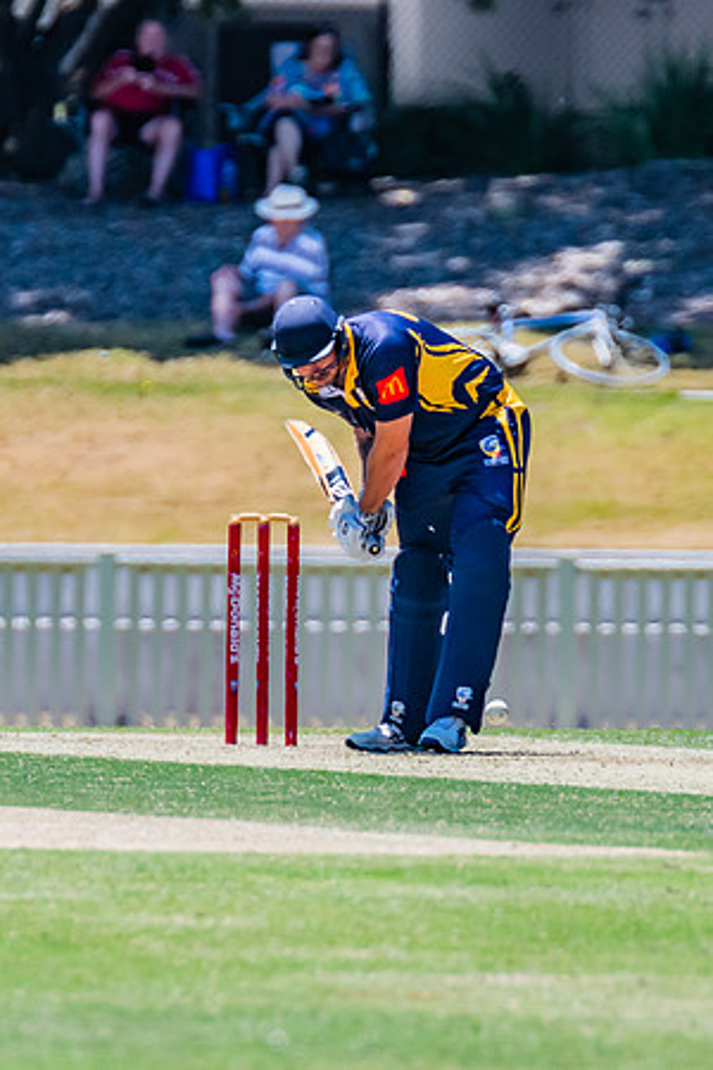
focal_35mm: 1084
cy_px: 563
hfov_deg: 1.3
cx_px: 367
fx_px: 32189
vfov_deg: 1.9
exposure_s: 1/2000
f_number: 6.3
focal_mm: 550
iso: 640
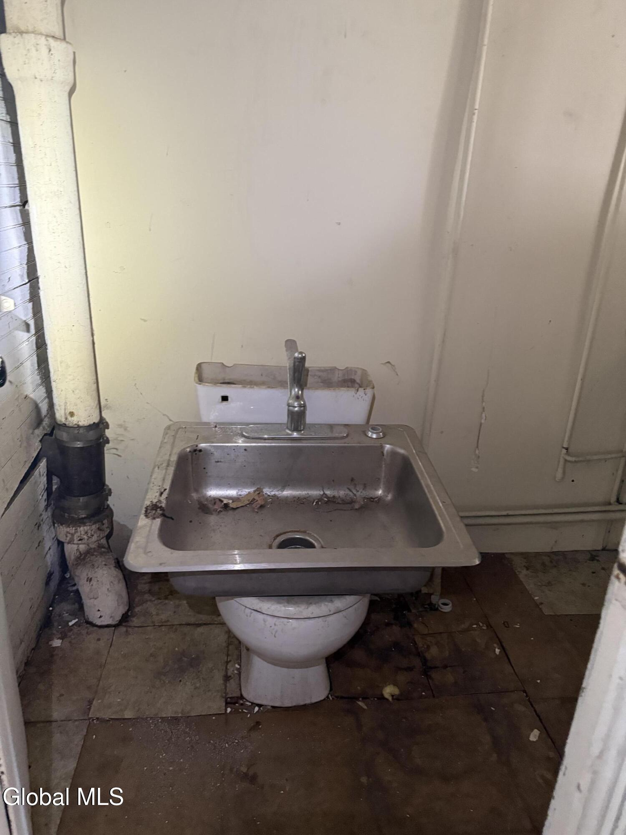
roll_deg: -3.2
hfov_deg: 56.8
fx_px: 579
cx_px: 313
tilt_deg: -20.4
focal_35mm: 24
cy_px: 418
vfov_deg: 71.6
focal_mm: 6.76
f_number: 1.78
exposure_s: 1/60
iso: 640
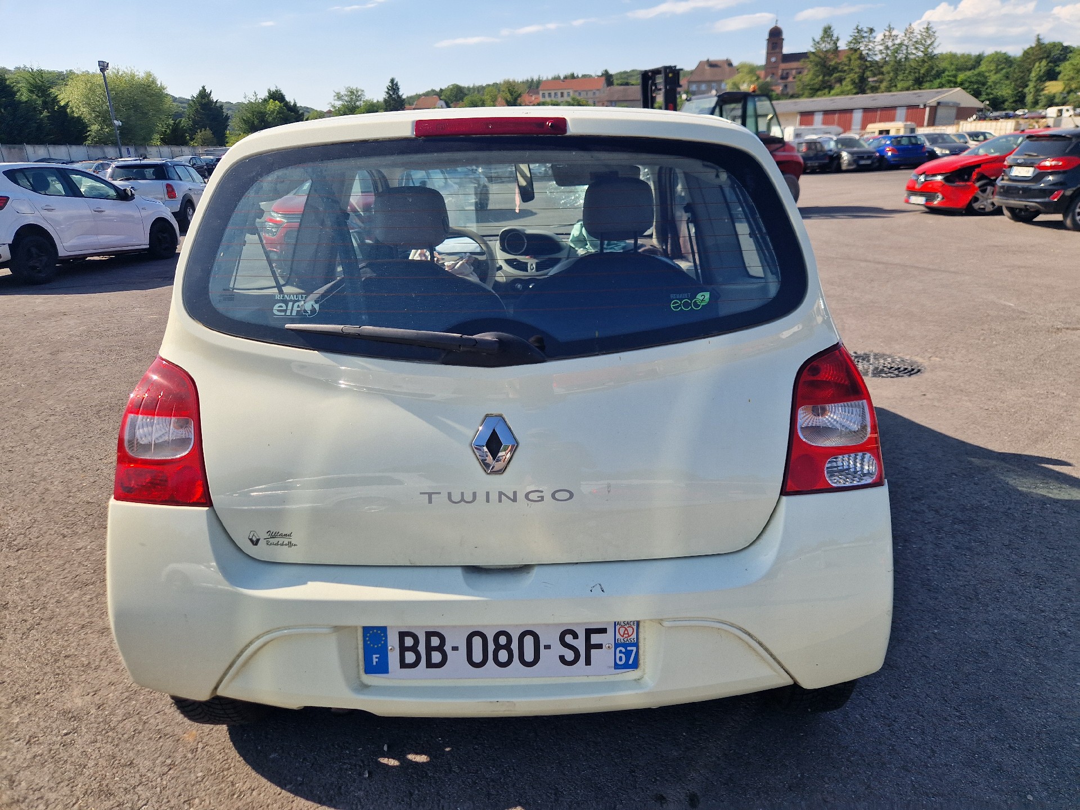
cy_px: 405
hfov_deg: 73.9
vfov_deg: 58.9
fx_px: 718
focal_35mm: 23
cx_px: 540
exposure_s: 1/1250
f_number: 1.8
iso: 50
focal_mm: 5.4
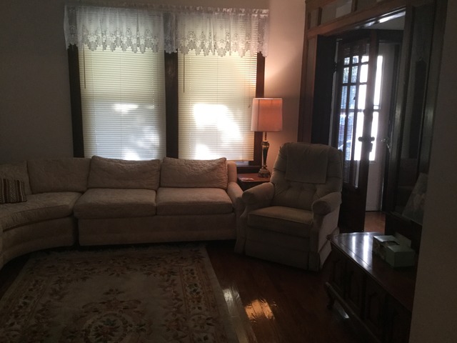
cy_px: 172
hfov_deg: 58.4
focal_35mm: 31
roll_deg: -2.0
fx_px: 409
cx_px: 228
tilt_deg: -10.0
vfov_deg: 45.4
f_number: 2.4
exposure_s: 1/30
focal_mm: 3.3
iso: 125
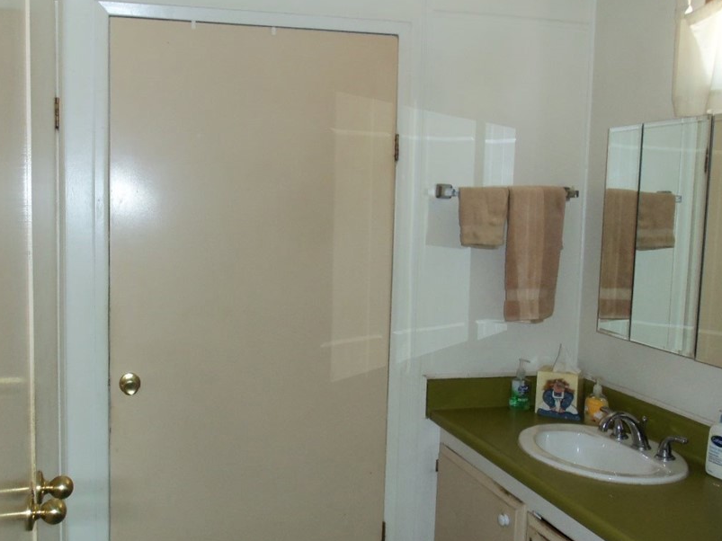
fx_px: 772
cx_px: 320
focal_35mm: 37
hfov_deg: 50.0
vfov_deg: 38.6
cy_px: 248
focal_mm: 5.2
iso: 100
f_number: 3.4
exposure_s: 1/30
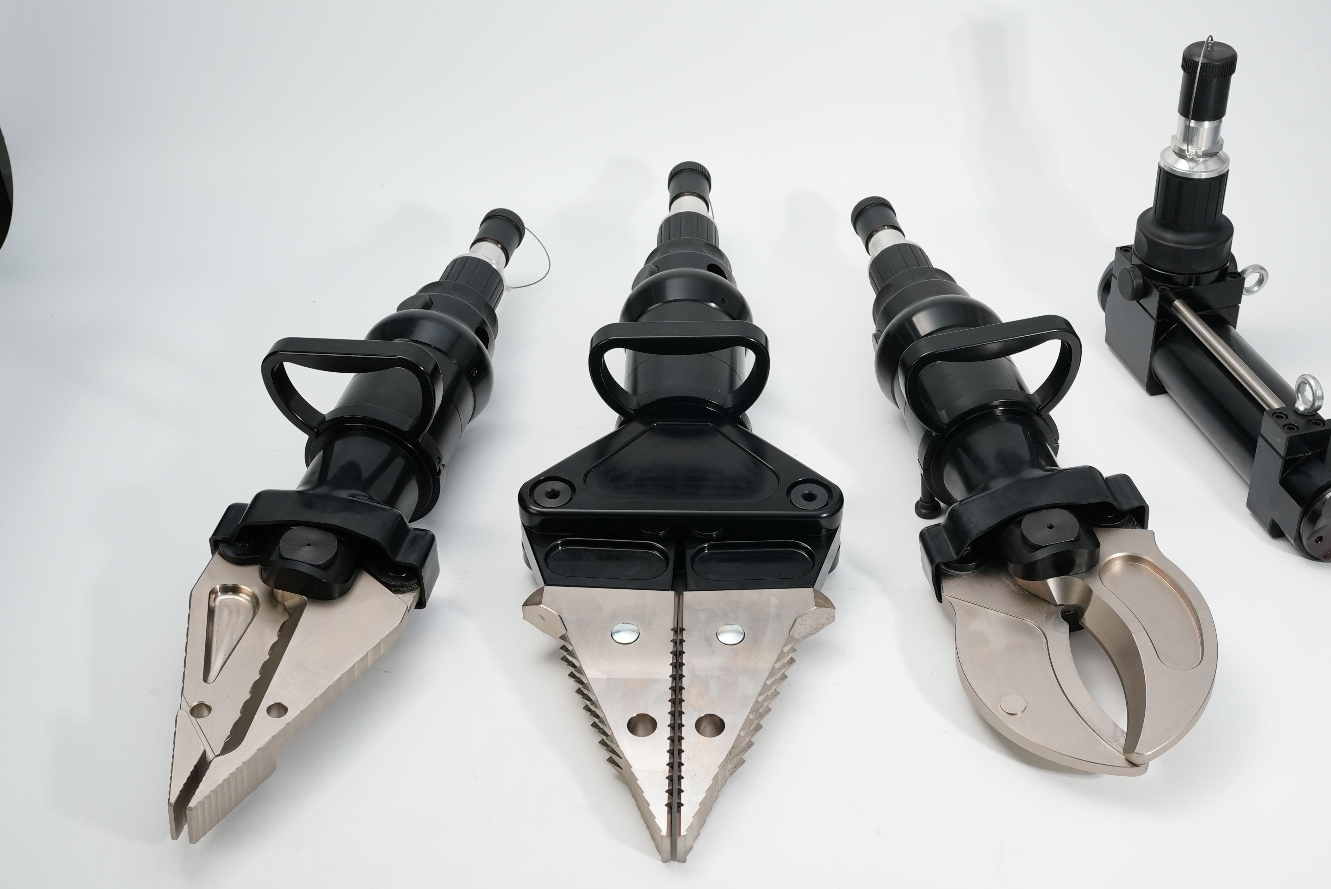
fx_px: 1706
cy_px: 437
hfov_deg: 42.6
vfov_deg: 29.2
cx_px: 714
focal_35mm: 46
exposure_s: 1/100
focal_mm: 41.1
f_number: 11
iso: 500
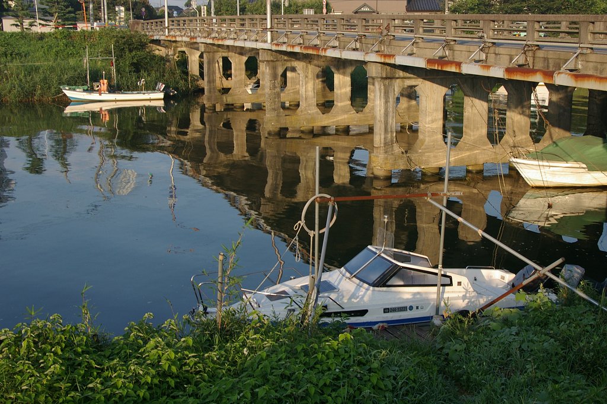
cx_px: 304
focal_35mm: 44
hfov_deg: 45.0
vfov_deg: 30.8
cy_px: 202
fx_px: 733
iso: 200
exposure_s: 1/100
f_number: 8
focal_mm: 29
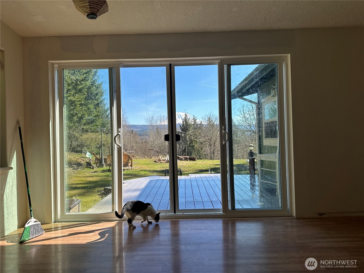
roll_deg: +1.6
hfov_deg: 71.6
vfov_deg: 56.8
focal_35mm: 24
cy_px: 136
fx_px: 252
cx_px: 182
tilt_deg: -0.4
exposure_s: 1/1198
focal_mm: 6.86
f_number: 1.78
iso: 80
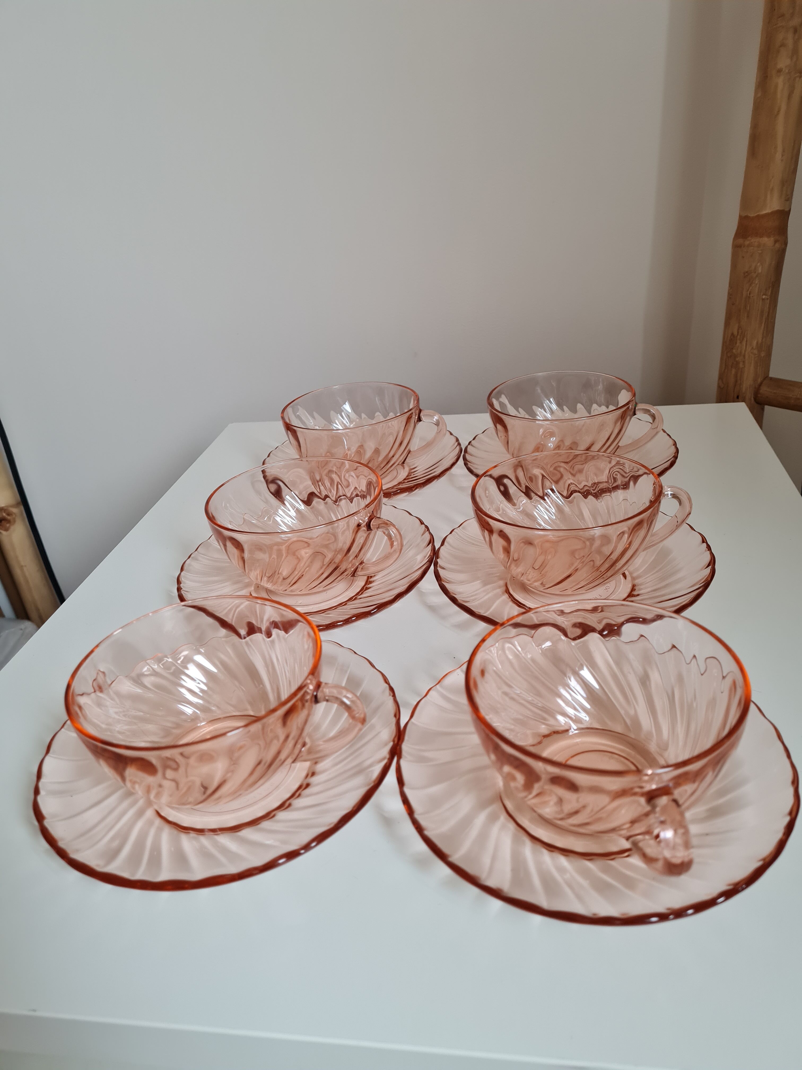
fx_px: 803
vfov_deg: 67.3
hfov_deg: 53.1
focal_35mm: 26
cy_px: 535
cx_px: 401
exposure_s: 1/100
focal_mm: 5.4
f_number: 1.8
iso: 160
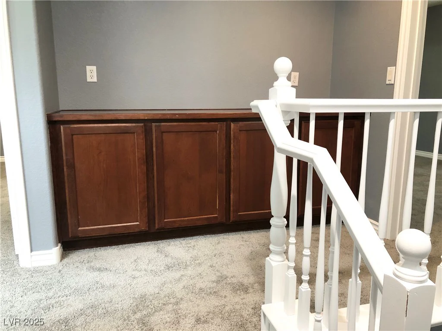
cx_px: 221
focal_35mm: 28
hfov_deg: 63.4
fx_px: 358
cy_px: 166
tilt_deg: -10.8
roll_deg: +0.7
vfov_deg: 49.7
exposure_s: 1/15
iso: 80
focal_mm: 4
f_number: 1.8
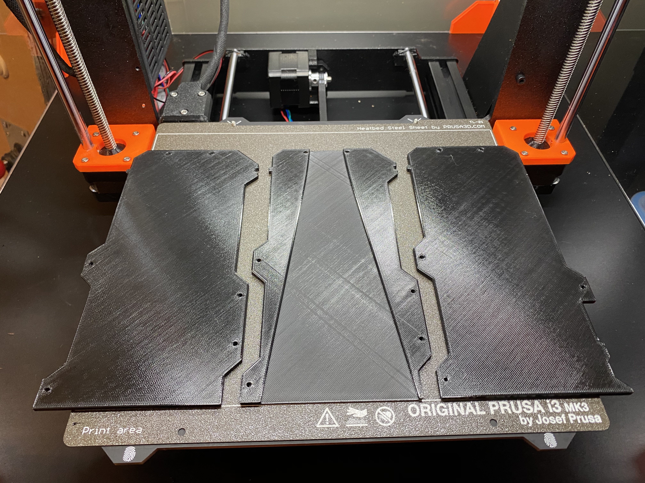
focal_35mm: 26
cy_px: 242
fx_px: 484
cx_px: 322
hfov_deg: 67.3
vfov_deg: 53.1
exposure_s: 1/56
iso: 200
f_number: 1.8
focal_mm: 4.25
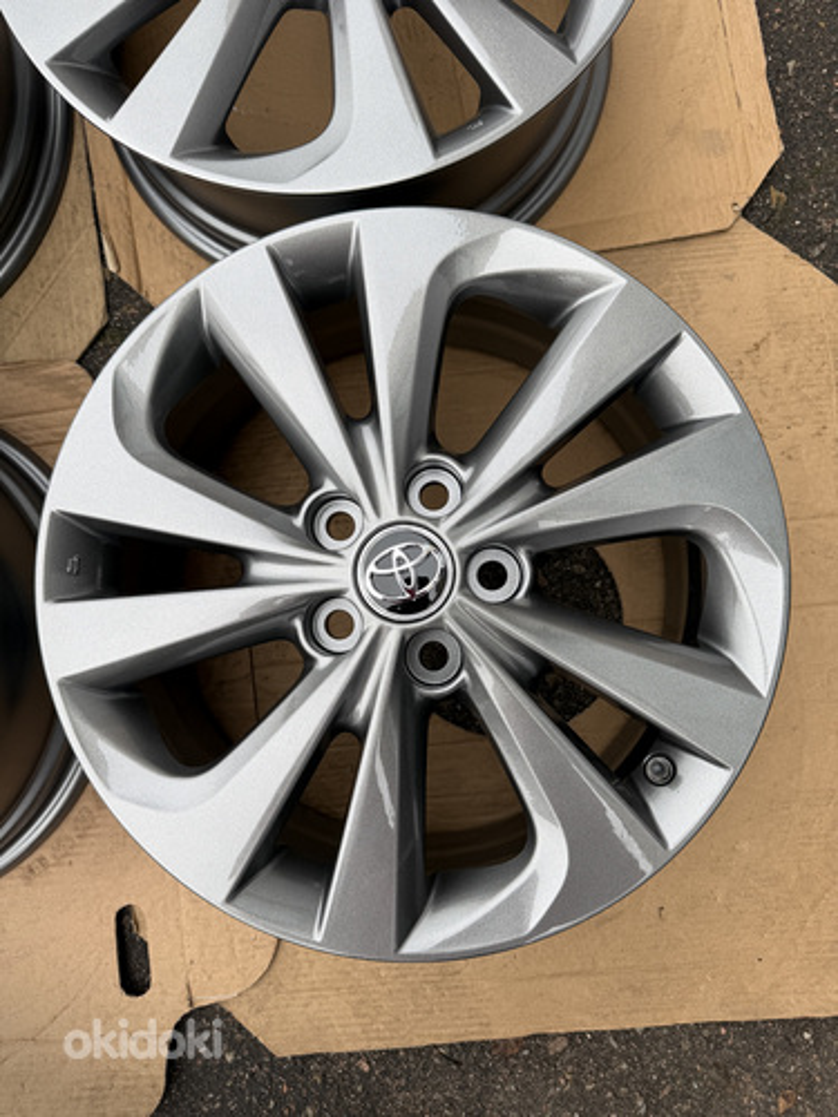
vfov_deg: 71.6
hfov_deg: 56.8
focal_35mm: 24
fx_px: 775
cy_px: 558
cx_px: 419
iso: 80
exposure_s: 1/317
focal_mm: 6.76
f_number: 1.78
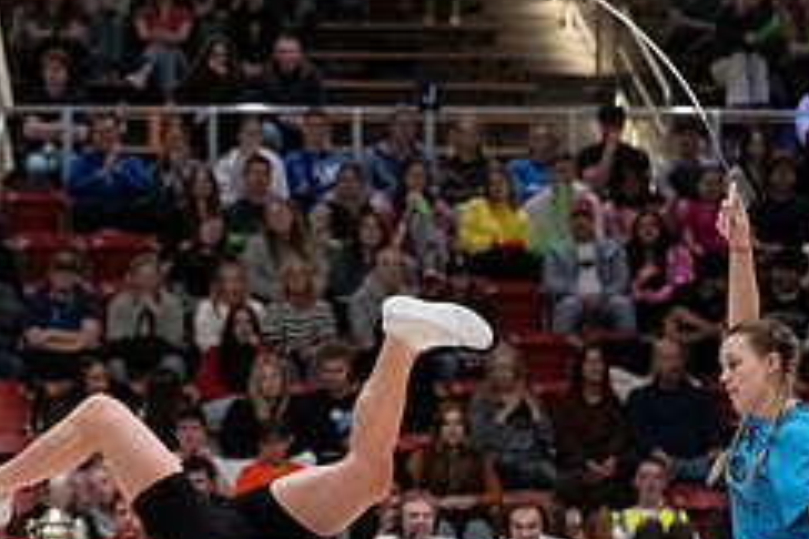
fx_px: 4382
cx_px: 112
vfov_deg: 7.0
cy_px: 493
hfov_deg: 10.5
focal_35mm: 195
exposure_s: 1/1000
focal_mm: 70
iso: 8000
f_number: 2.8
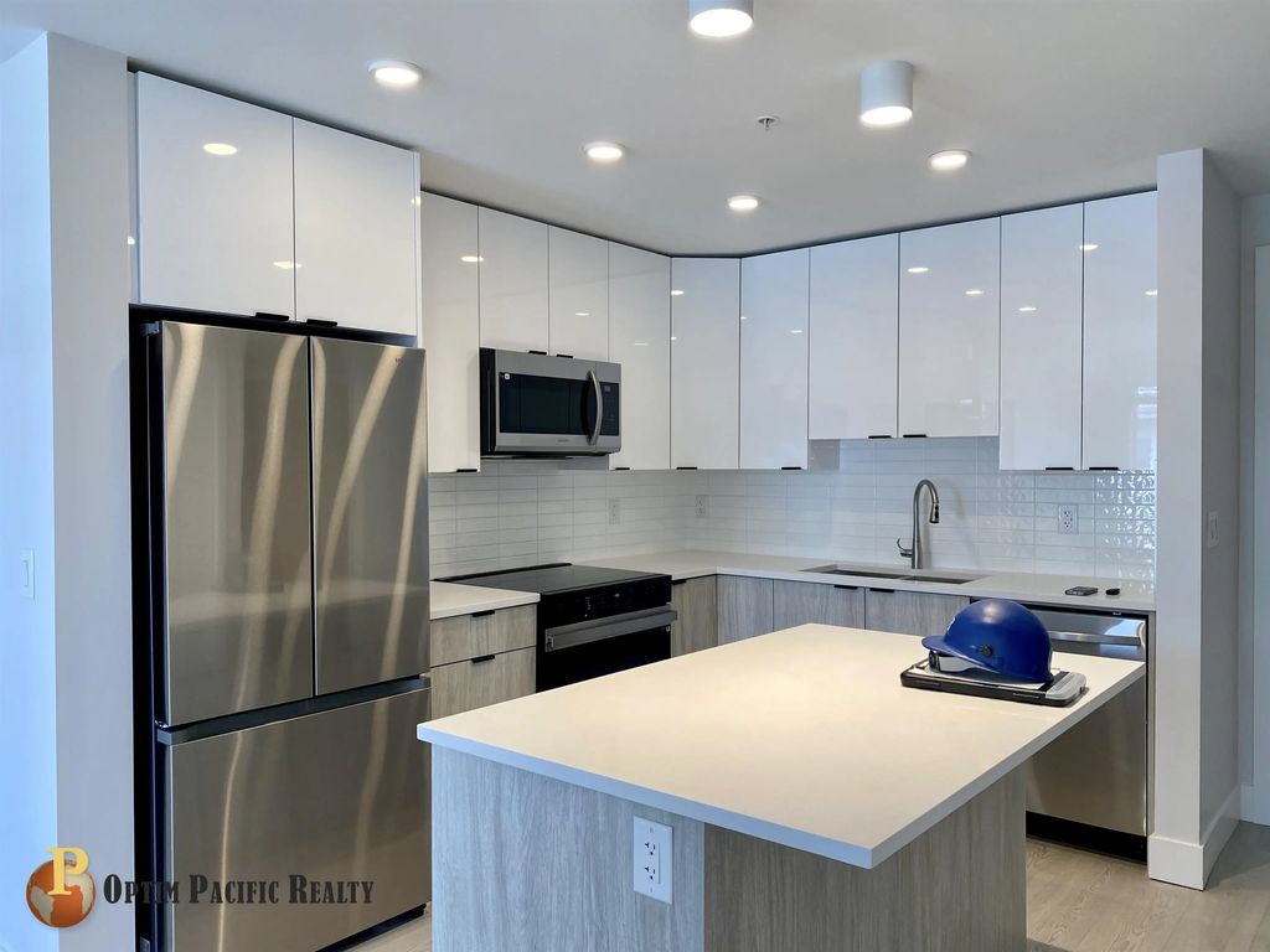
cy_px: 476
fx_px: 954
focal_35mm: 26
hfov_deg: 67.3
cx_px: 635
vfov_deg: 53.1
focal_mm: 4.25
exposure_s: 1/120
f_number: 1.8
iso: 80
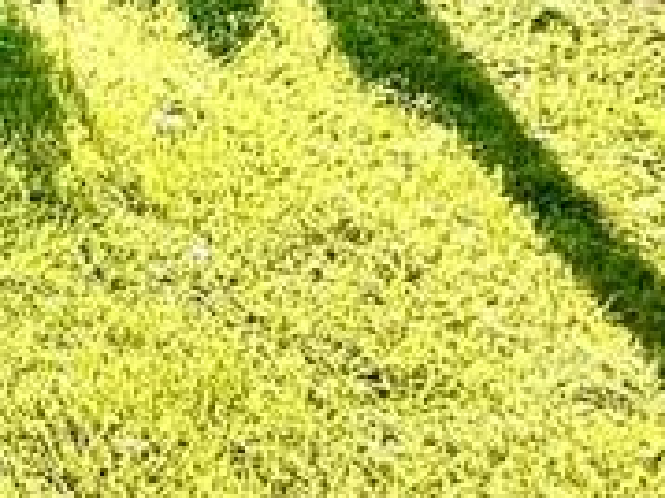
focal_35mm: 80
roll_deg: -1.4
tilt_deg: +3.9
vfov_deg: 14.0
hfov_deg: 14.6
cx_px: -966
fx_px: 1536
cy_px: -632
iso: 64
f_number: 2.2
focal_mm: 2.22
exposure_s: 1/585
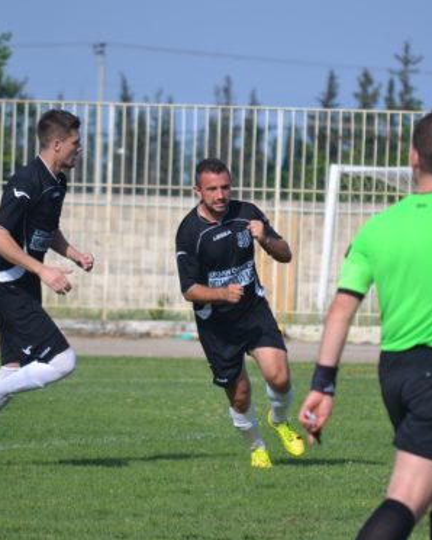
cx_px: 242
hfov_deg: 3.1
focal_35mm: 499
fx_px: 7968
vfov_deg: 3.9
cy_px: 270
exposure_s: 1/2000
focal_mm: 200
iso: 400
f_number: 6.3
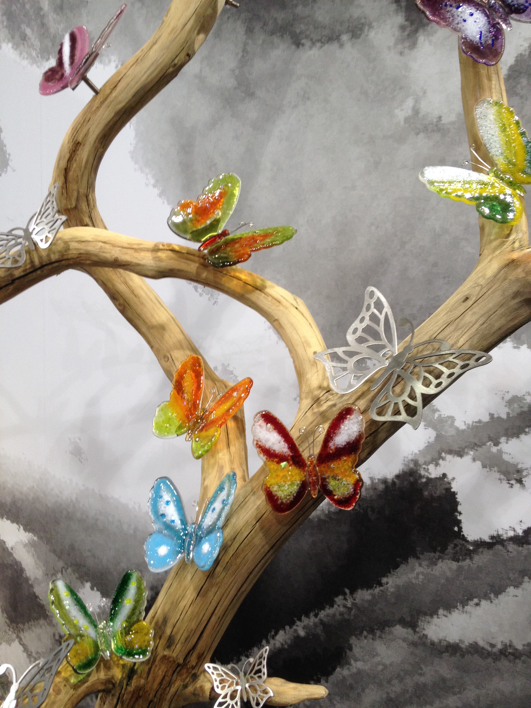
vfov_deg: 52.6
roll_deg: -3.4
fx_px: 716
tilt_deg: -8.9
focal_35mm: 35
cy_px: 354
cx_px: 266
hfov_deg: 40.7
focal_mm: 4.28
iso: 100
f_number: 2.4
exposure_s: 1/100
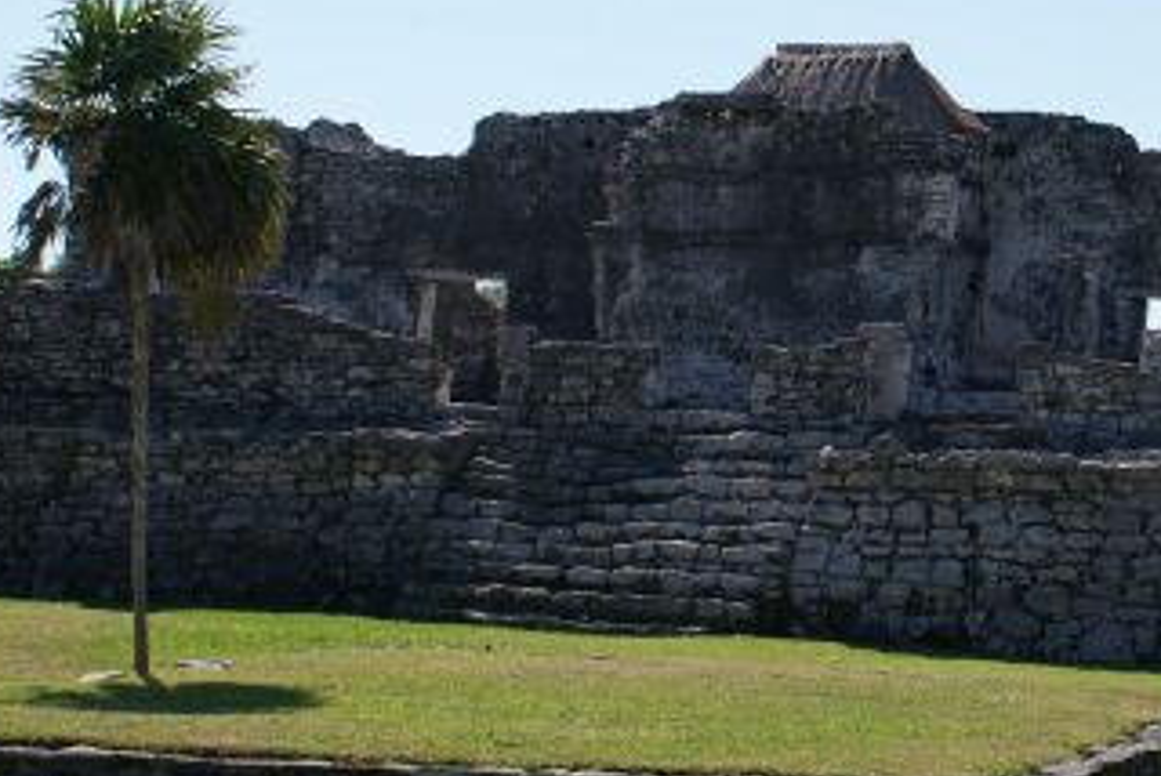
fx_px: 3389
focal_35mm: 105
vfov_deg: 13.1
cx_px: 932
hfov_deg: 19.2
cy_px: 310
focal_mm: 28
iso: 100
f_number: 5.6
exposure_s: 1/500
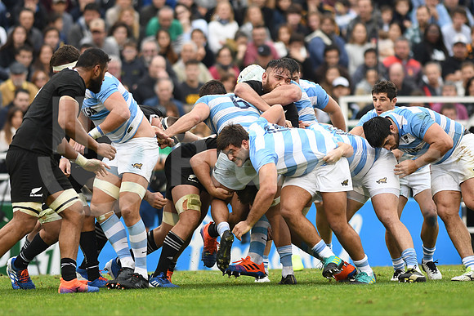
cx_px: 237
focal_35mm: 450
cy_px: 158
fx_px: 5926
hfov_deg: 4.6
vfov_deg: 3.1
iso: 800
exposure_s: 1/1250
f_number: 2.8
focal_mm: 300
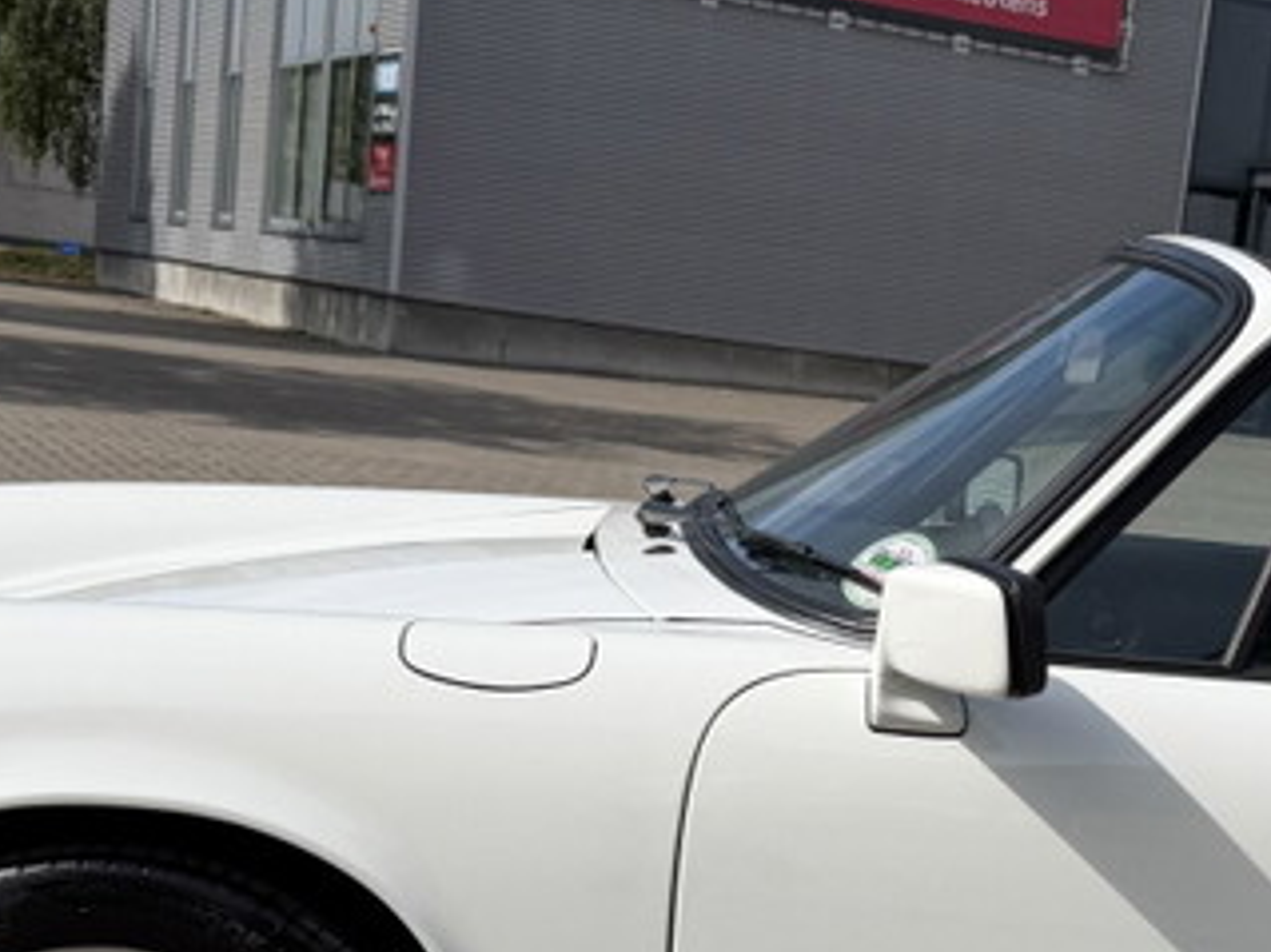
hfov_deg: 24.9
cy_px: 892
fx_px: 2826
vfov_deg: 18.7
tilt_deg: -8.3
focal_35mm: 77
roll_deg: -5.0
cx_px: 1020
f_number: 1.78
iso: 80
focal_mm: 6.76
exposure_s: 1/7353
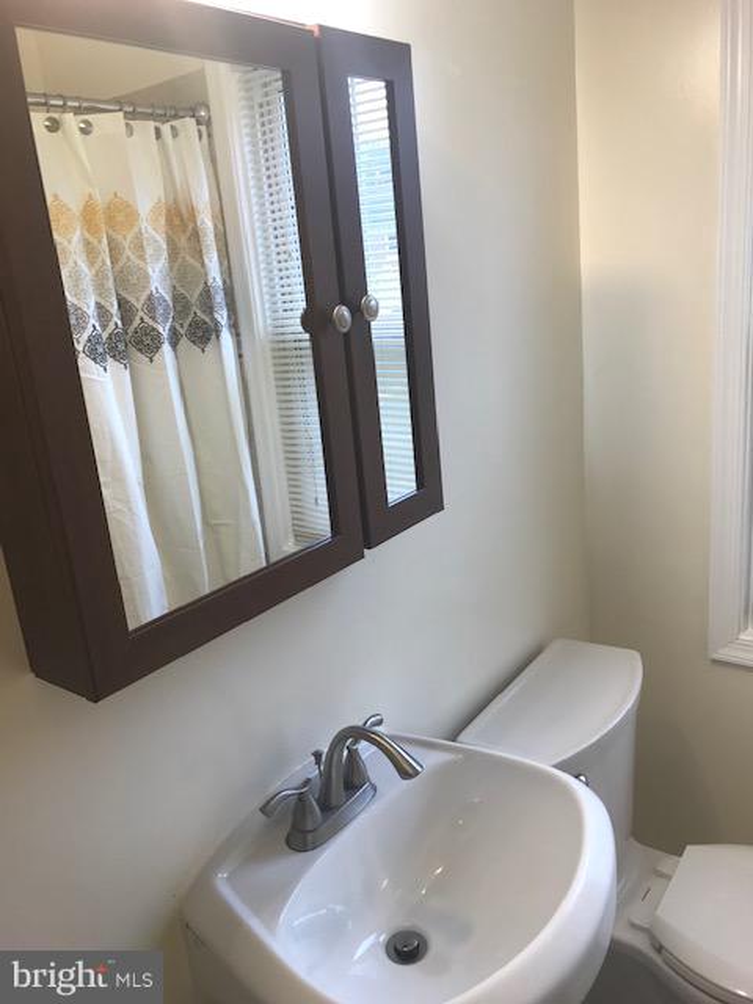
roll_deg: +5.7
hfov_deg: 49.7
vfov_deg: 63.4
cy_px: 502
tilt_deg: -15.4
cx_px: 376
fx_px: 812
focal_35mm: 28
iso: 32
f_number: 1.8
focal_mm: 3.99
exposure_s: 1/60
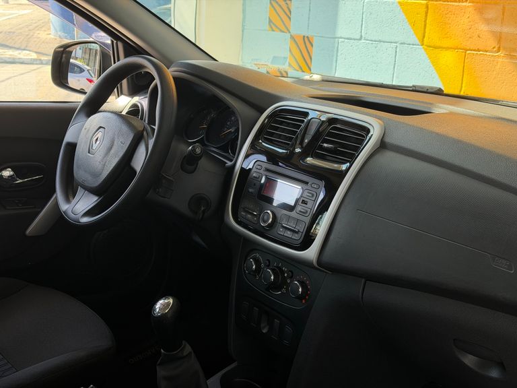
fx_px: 717
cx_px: 258
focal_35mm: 48
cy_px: 194
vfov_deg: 30.3
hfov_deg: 39.7
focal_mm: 6.76
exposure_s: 1/178
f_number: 1.78
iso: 64
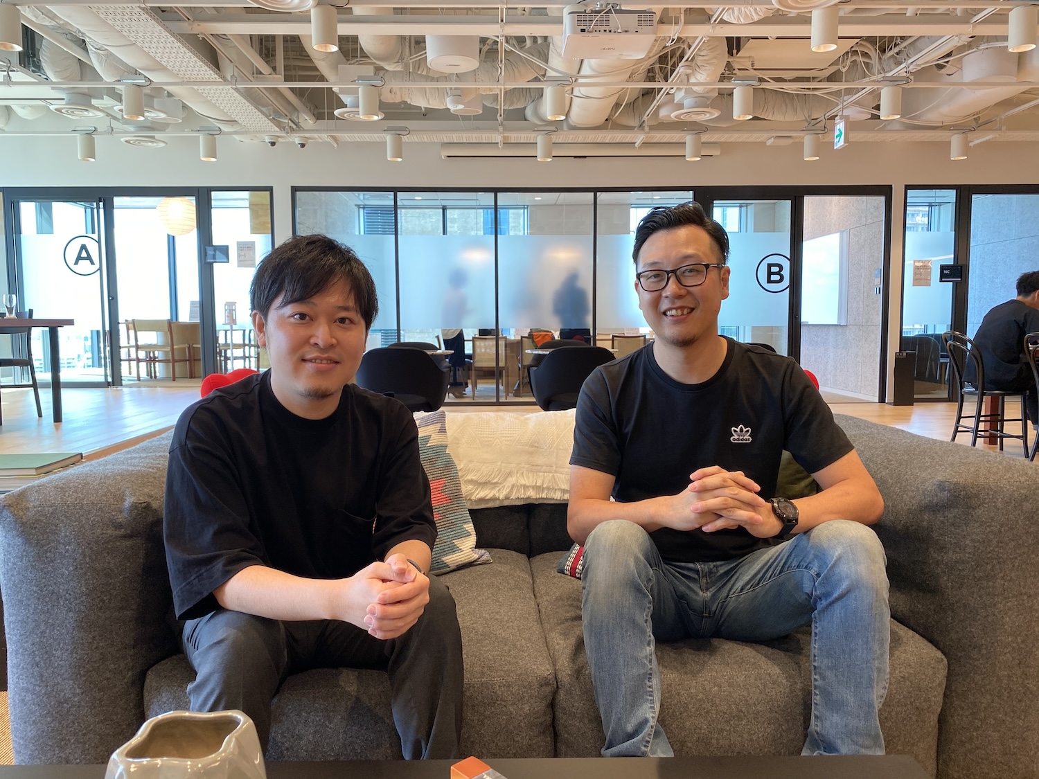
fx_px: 780
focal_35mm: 26
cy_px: 390
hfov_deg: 67.3
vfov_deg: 53.1
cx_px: 520
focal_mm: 4.25
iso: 64
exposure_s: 1/100
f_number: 1.8
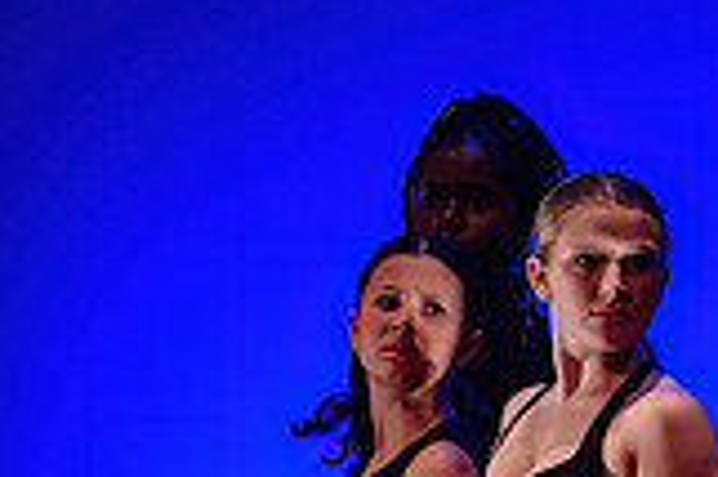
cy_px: 738
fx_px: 11396
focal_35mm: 572
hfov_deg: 3.6
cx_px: 936
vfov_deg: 2.4
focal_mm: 145
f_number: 2.8
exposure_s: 1/320
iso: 1600
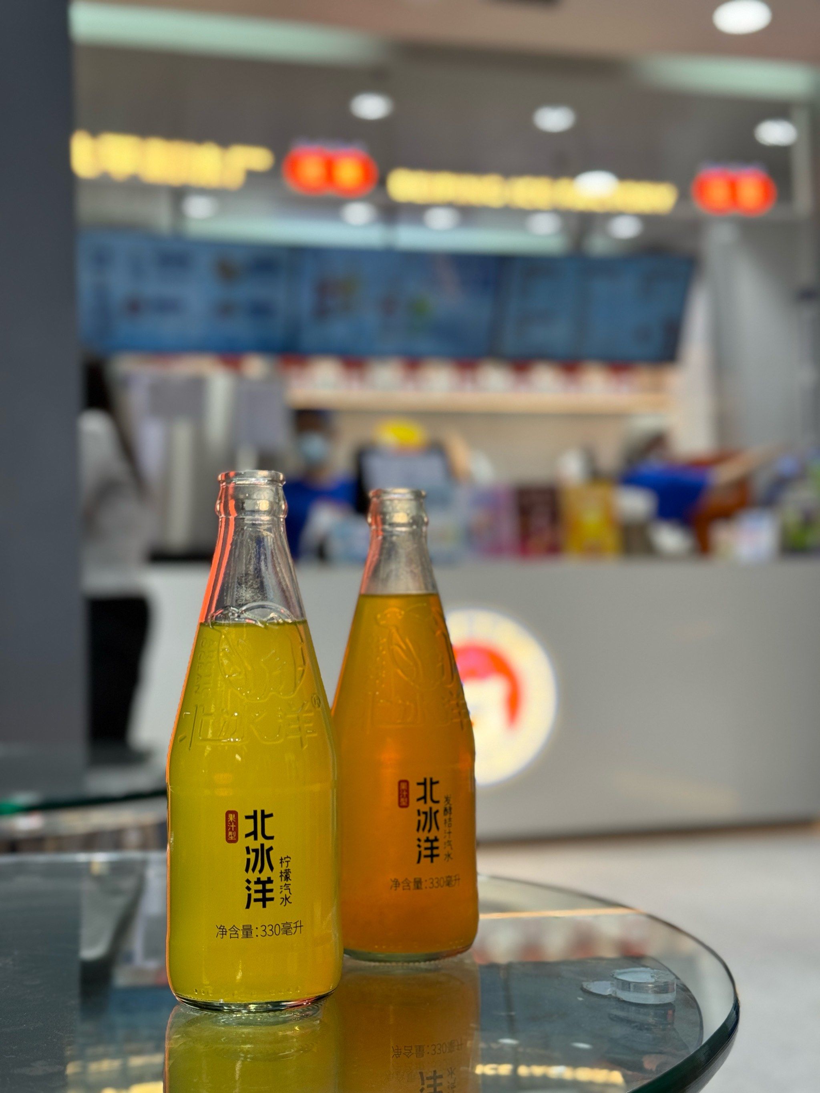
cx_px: 410
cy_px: 546
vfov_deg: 39.7
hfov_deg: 30.3
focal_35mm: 48
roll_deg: +1.0
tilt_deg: +4.6
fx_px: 1516
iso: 50
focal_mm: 6.76
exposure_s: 1/179
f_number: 1.78
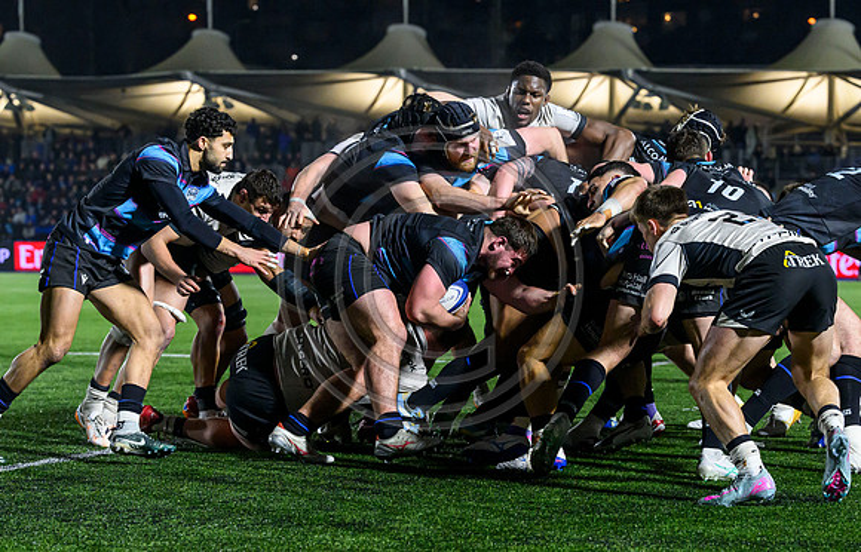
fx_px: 2655
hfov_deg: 18.4
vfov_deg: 11.8
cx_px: 376
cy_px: 419
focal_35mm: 112
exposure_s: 1/1600
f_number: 3.5
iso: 4000
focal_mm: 76
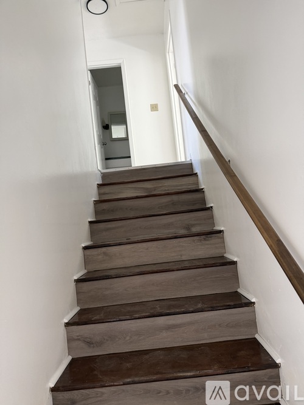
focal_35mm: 24
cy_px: 202
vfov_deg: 71.6
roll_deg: +7.1
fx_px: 281
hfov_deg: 56.8
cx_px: 152
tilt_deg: +5.0
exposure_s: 1/60
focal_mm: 6.76
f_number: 1.78
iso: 320
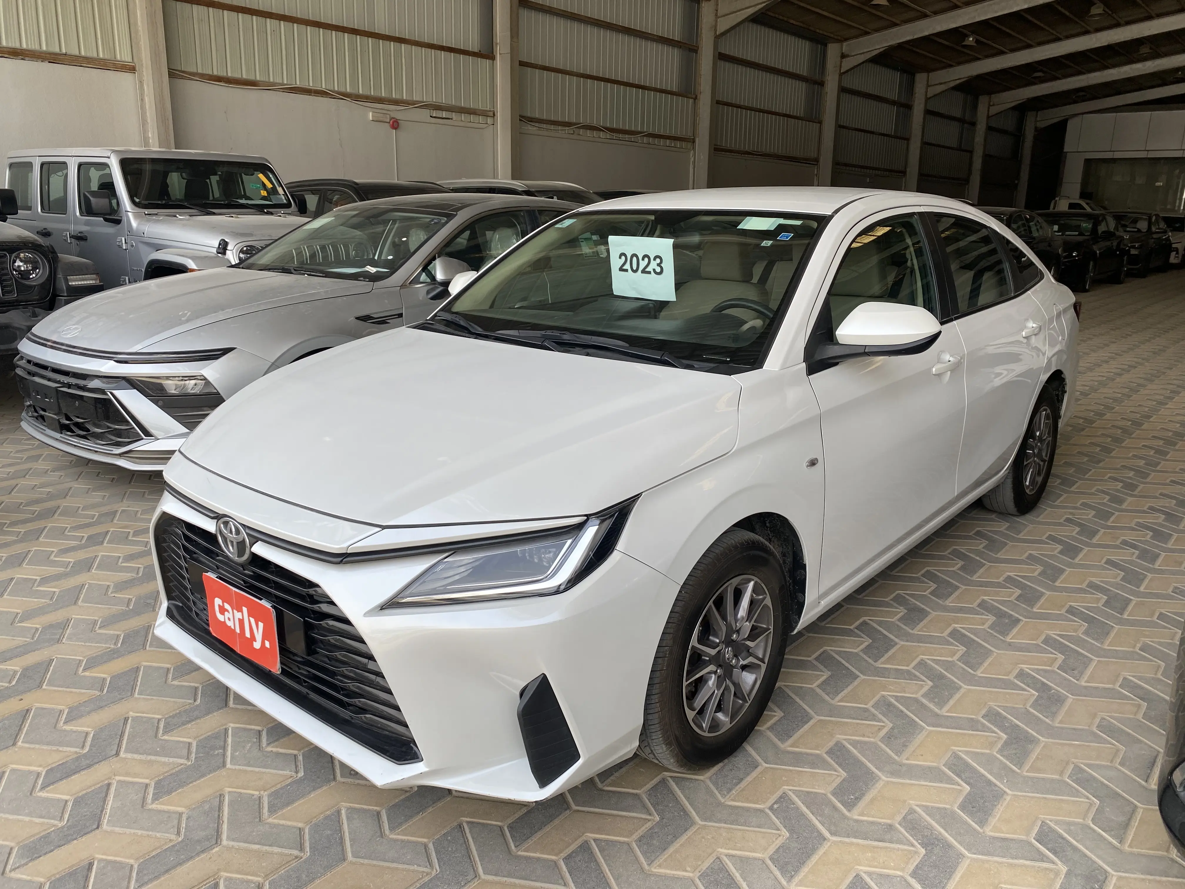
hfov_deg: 67.3
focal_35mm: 26
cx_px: 592
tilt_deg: -14.1
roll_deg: -0.3
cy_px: 444
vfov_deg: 53.1
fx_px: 890
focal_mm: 4.25
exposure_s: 1/644
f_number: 1.8
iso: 32
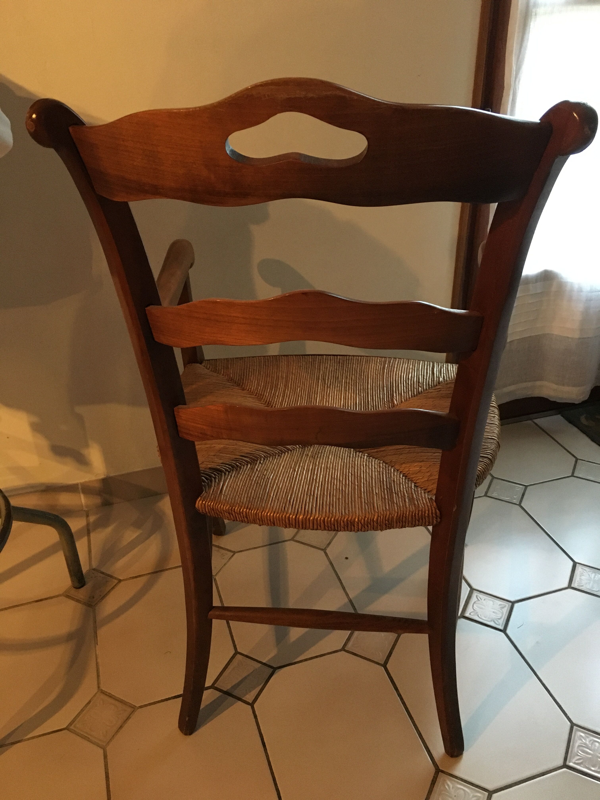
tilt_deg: -30.1
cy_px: 400
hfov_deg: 48.2
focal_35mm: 29
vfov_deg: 61.7
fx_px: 670
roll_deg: +1.3
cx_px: 300
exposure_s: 1/17
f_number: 2.2
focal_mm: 4.15
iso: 250
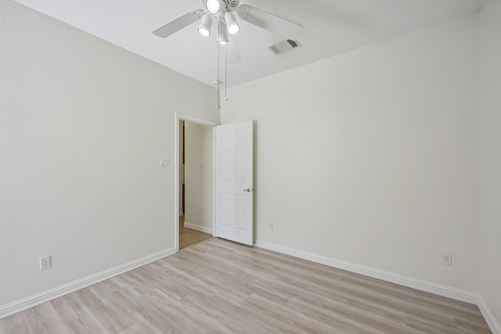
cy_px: 167
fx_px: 209
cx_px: 250
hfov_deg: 100.4
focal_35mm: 15
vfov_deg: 77.3
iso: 100
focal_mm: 15
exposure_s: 1/20
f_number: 6.7
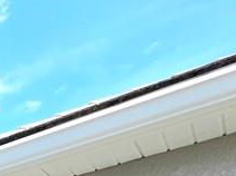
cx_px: -245
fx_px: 429
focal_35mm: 63
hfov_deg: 18.5
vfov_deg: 17.8
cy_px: 332
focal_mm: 2.2
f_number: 1.9
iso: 40
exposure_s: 1/2000
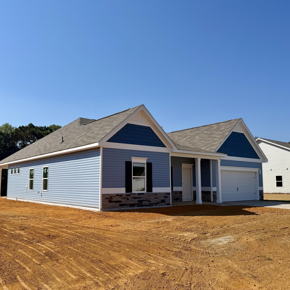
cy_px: 150
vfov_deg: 54.0
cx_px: 135
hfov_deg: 54.0
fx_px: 284
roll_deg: -0.7
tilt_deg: +5.6
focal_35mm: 30
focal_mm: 6.76
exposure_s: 1/6711
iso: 80
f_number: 1.78
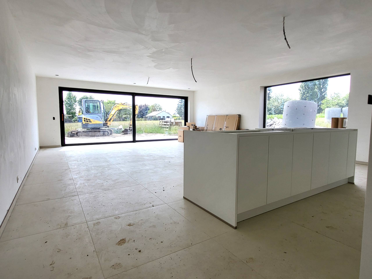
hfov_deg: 106.2
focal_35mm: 13
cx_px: 186
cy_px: 140
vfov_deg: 89.9
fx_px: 140
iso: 32
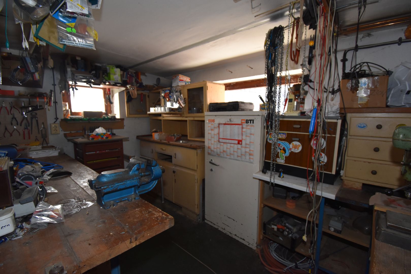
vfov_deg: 77.3
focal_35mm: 15
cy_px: 137
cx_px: 206
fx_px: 171
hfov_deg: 100.4
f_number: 5
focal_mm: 10
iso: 800
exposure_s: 1/100
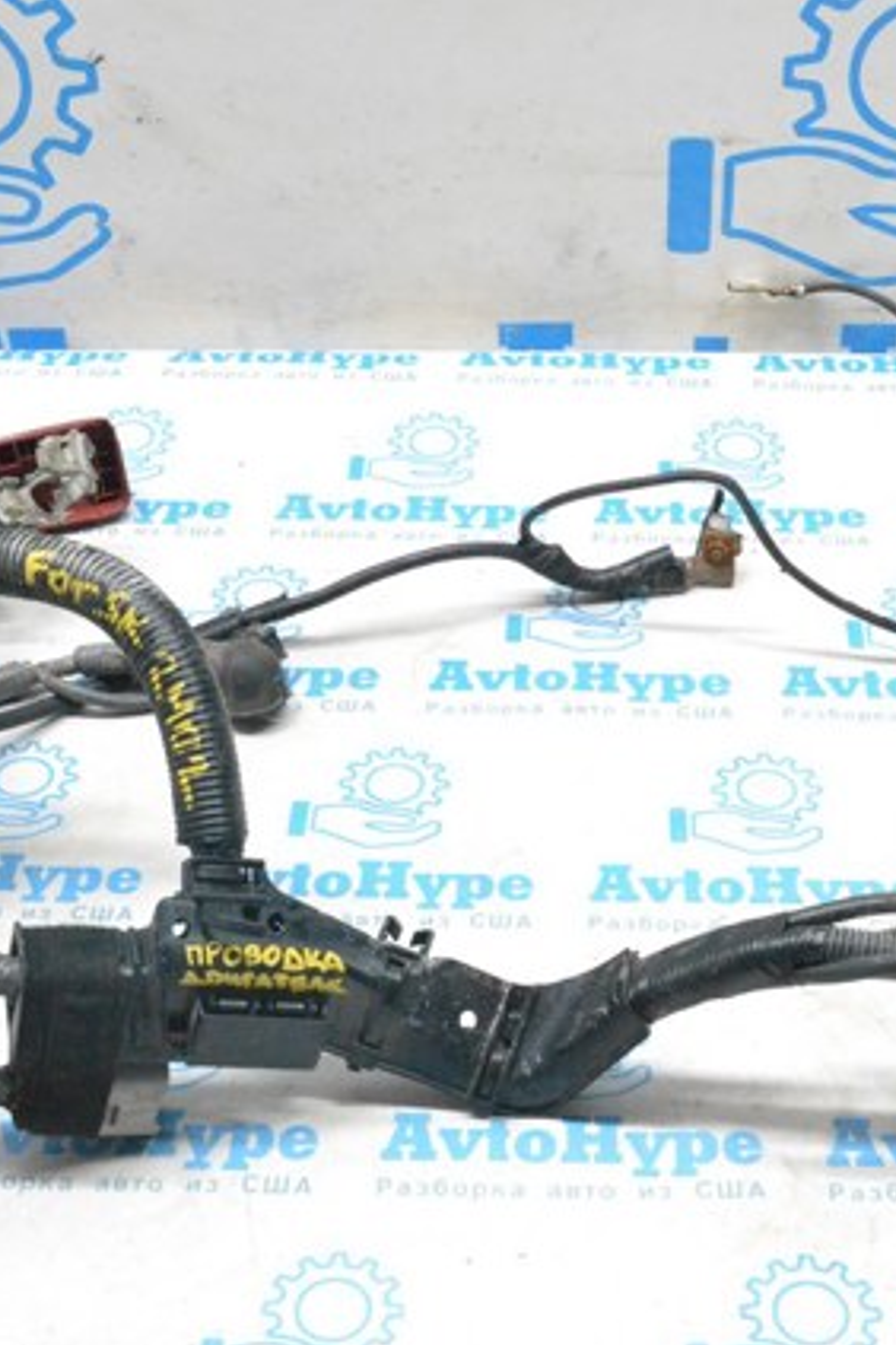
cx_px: 594
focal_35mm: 59
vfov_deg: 33.9
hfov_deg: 22.9
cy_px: 674
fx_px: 2202
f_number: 9
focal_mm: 26
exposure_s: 1/160
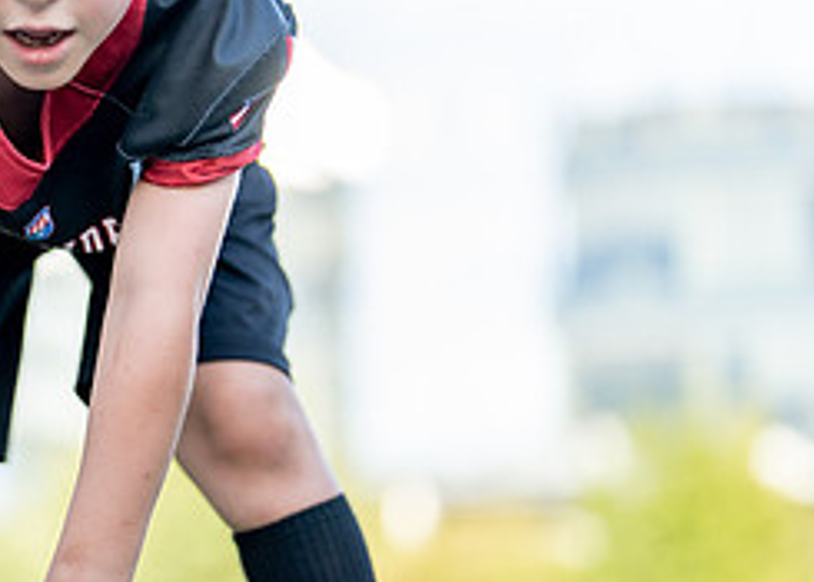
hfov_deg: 14.7
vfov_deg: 10.6
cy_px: 308
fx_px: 3121
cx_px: 55
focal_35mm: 135
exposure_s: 1/1250
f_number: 1.2
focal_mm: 50
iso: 100
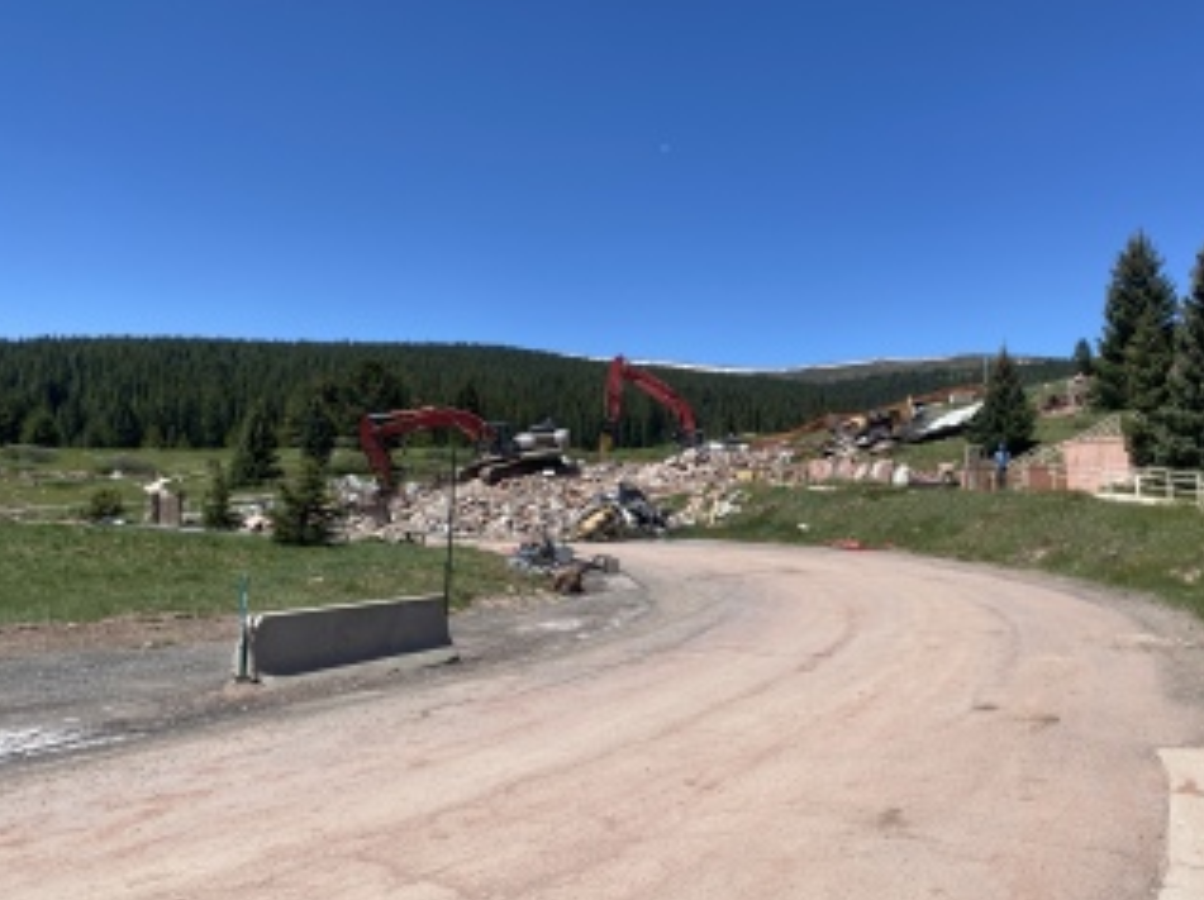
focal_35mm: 30
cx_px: 676
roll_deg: +0.2
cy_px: 467
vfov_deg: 46.7
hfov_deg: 59.8
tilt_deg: +1.7
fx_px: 1042
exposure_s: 1/2755
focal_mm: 4.25
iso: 32
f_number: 1.8
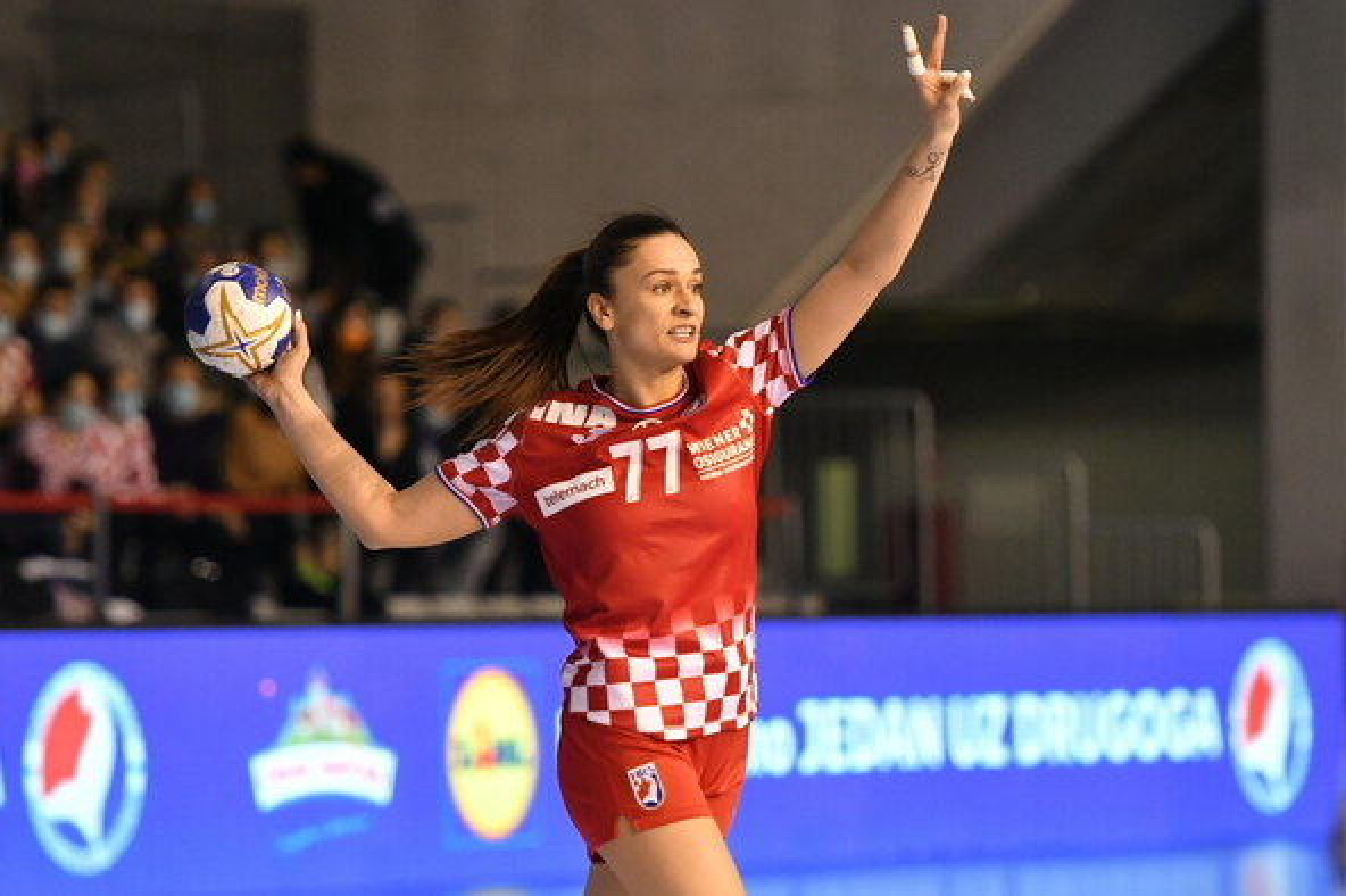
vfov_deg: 8.1
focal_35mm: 170
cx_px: 673
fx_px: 6352
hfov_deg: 12.1
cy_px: 448
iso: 2000
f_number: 4
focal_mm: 170
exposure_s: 1/1000
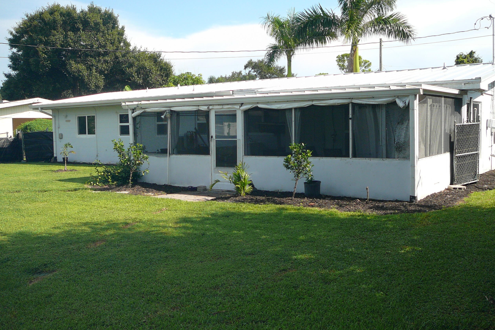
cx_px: 251
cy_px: 161
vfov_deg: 35.9
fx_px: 509
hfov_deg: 51.9
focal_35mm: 37
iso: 80
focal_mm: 5.2
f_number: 2.8
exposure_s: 1/800
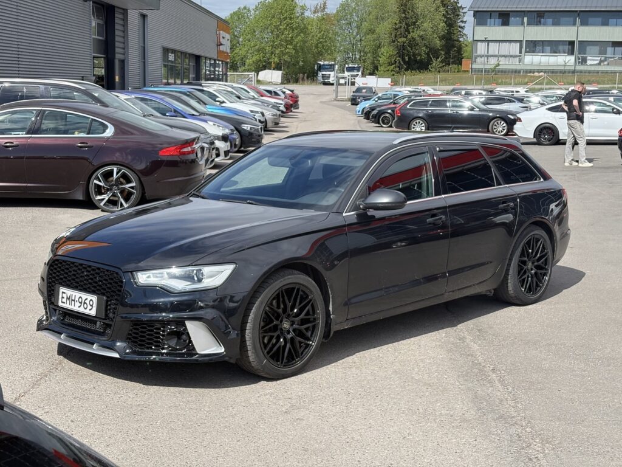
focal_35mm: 52
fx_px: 934
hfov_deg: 36.8
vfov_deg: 28.0
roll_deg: -1.6
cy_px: 234
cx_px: 311
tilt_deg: -9.5
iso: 50
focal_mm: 5.96
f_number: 1.6
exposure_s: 1/1590
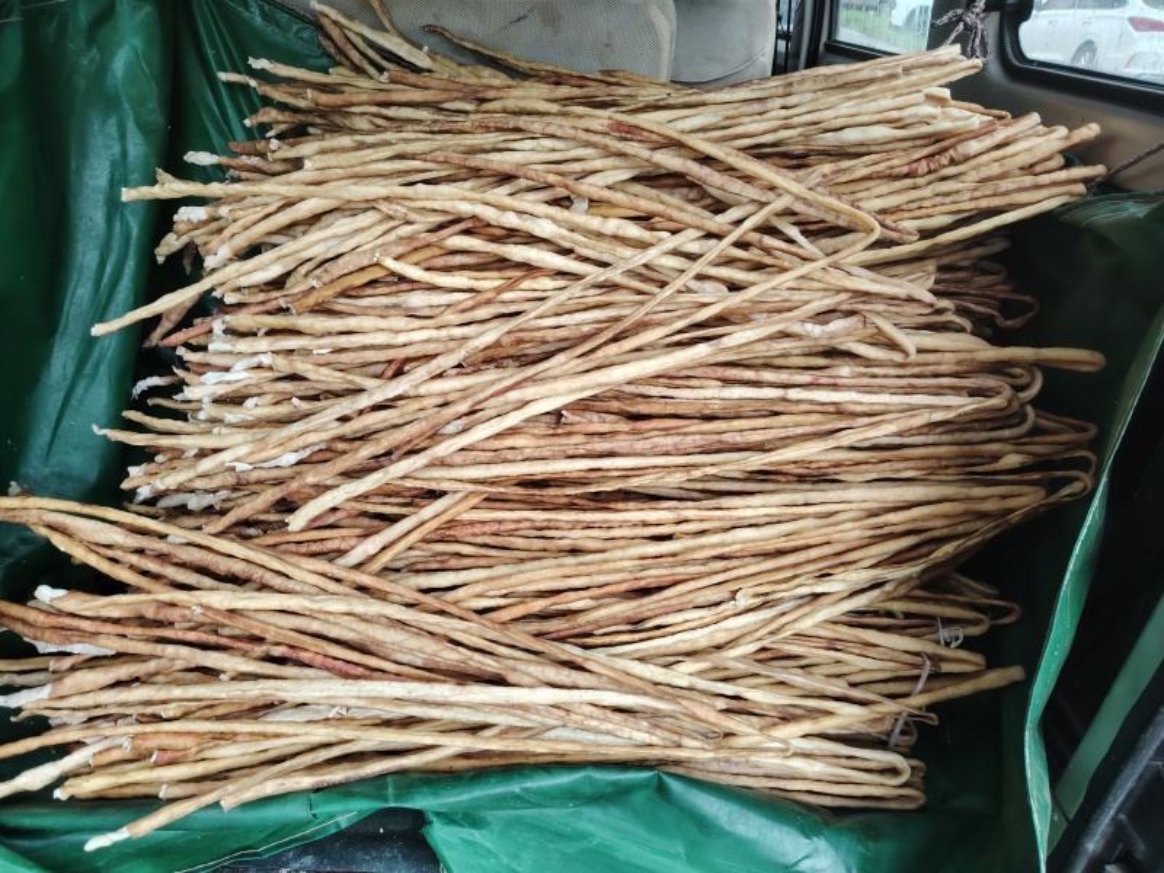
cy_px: 436
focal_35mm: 24
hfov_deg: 71.6
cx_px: 582
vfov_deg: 56.8
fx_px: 807
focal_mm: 5.25
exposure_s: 1/100
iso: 113
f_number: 1.75
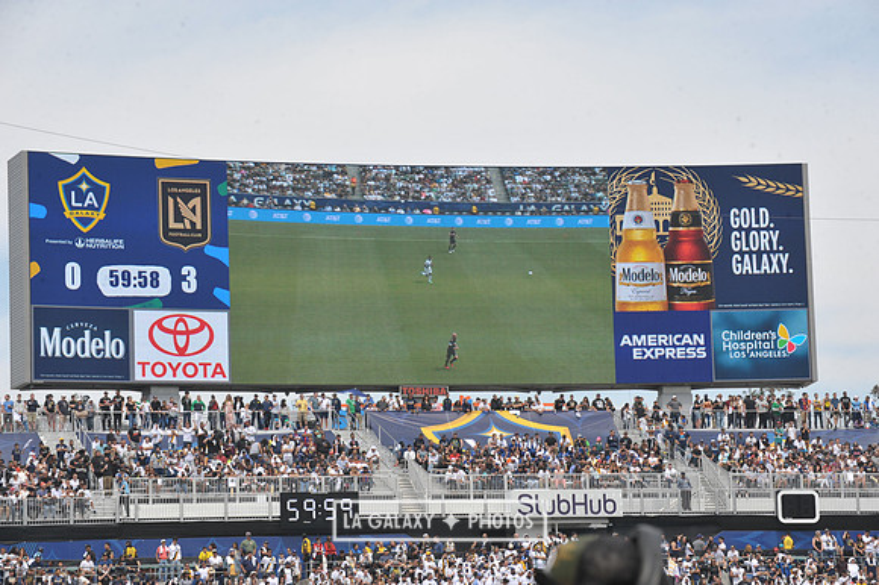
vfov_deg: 10.5
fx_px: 3172
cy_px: 292
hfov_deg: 15.8
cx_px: 440
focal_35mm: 130
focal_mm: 130
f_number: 11
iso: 320
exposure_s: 1/500
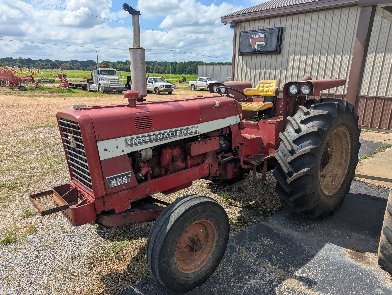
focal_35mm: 24
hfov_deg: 71.5
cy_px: 148
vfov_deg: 56.9
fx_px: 272
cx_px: 196
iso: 46
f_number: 1.85
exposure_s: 1/2262
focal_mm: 6.81
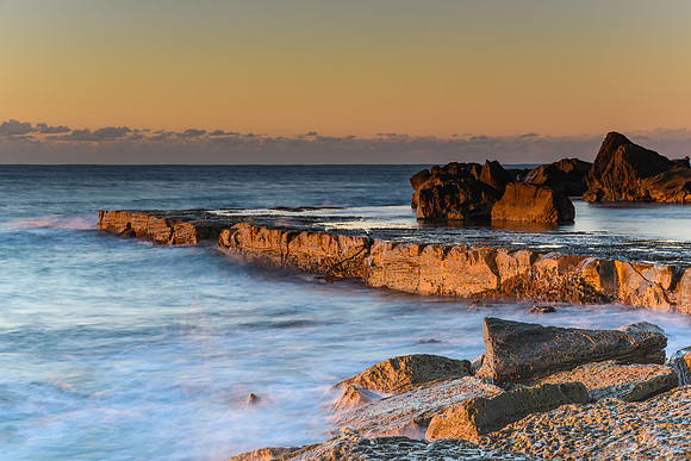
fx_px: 1498
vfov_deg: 17.5
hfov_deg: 26.0
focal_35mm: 78
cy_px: 230
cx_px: 346
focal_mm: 52
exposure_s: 2
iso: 64
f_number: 9
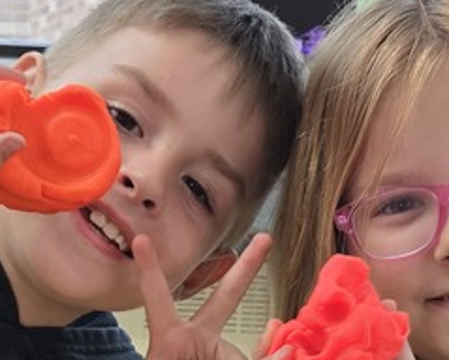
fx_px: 1278
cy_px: 454
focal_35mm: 96
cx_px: 267
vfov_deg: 15.4
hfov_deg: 19.9
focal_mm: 5.4
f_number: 1.8
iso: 100
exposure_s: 1/120
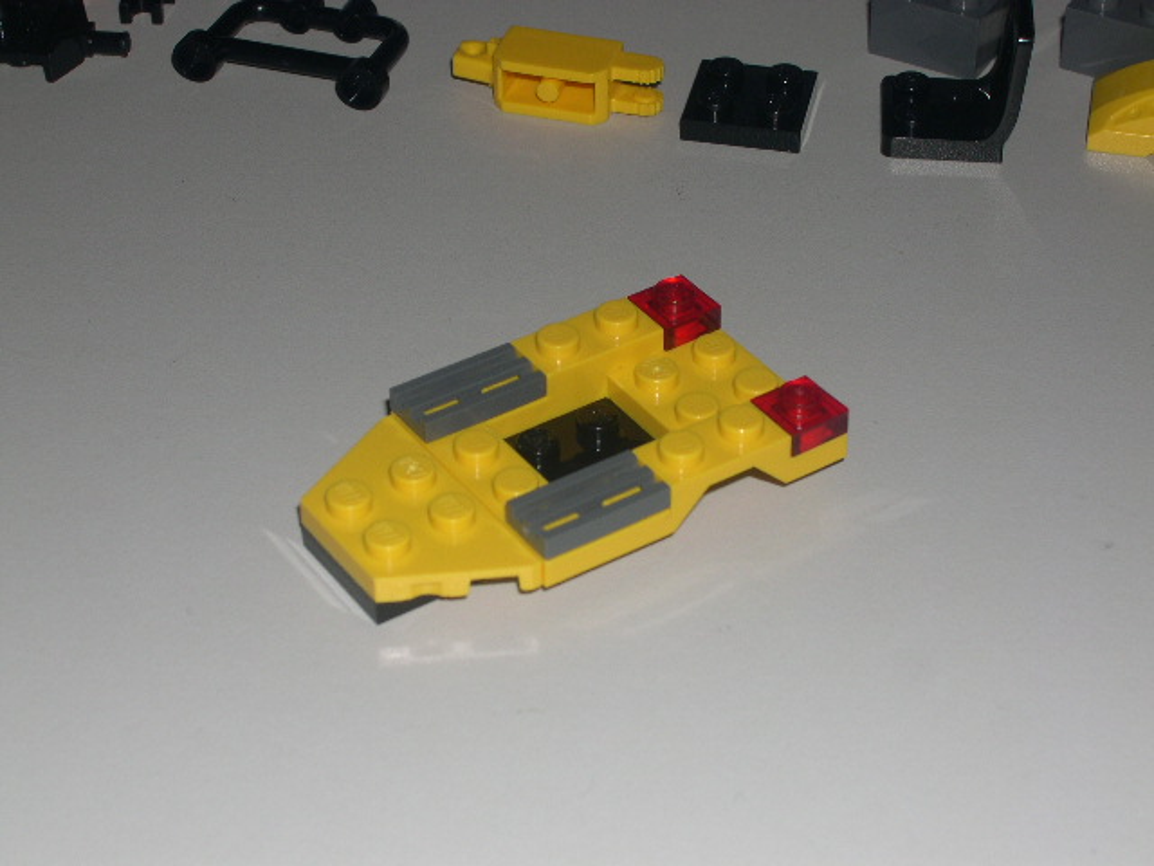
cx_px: 577
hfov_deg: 22.5
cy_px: 433
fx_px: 2900
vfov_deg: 17.0
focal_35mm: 87
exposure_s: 1/60
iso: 100
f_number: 11.6
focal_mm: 18.4
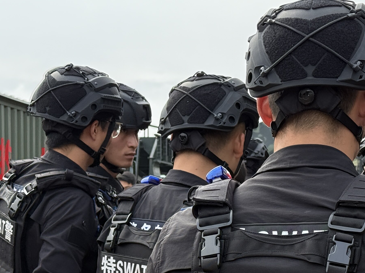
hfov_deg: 18.2
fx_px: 1139
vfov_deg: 13.5
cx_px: 172
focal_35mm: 108
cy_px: 265
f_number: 1.78
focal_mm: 6.76
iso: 100
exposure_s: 1/557
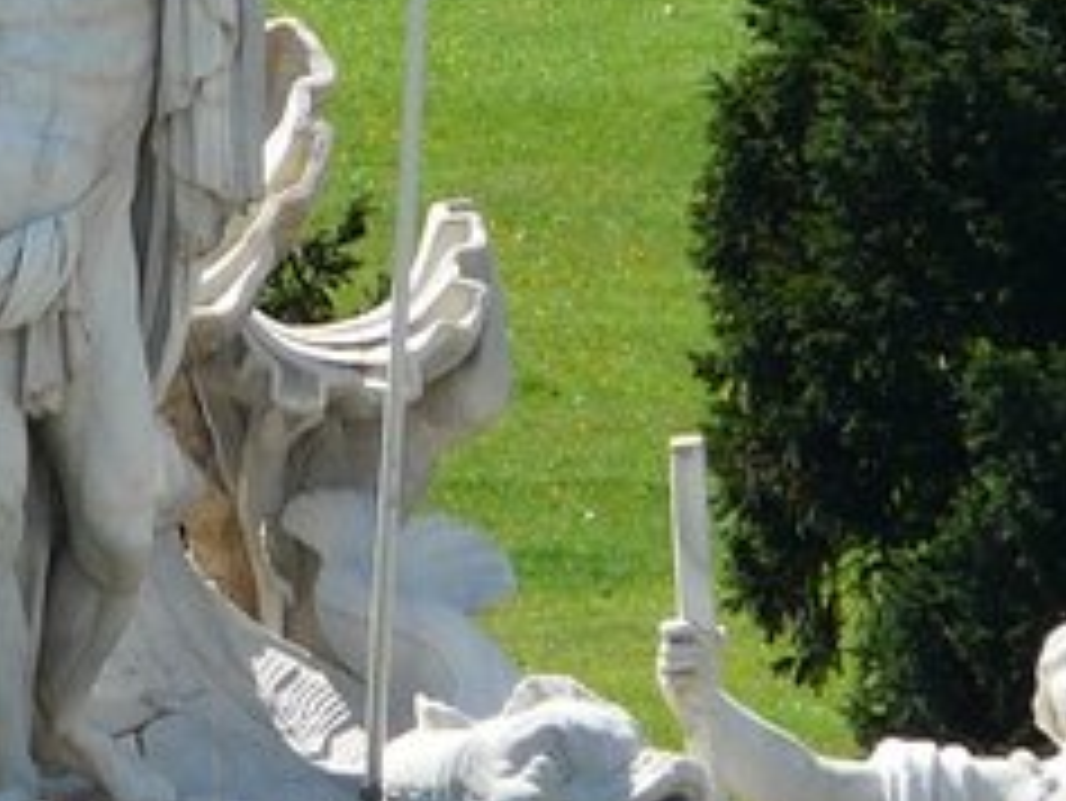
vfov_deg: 1.1
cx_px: -292
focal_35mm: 1381
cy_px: -288
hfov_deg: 1.4
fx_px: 42549
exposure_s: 1/320
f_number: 5.6
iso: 100
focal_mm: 52.5
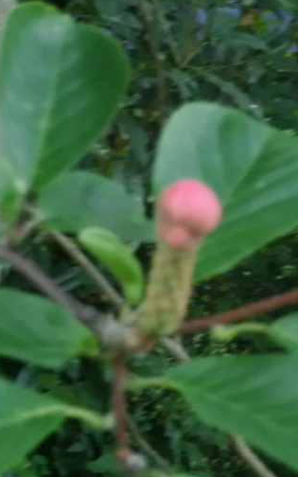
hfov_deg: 5.7
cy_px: 278
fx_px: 3015
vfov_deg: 9.0
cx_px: 222
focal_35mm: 232
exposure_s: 1/60
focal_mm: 24.39
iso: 800
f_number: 5.8
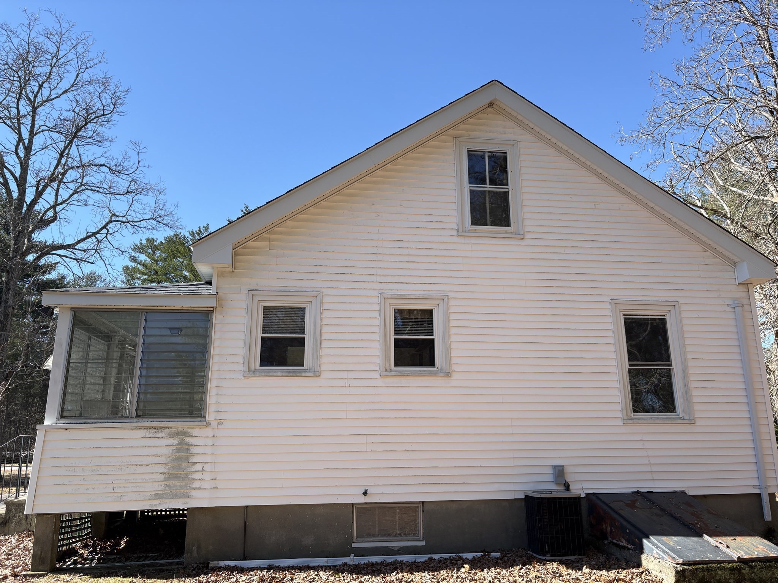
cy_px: 292
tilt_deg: +14.0
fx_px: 584
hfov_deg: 67.3
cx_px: 389
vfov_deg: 53.1
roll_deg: +0.9
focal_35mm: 26
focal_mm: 5.96
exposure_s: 1/1451
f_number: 1.6
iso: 50
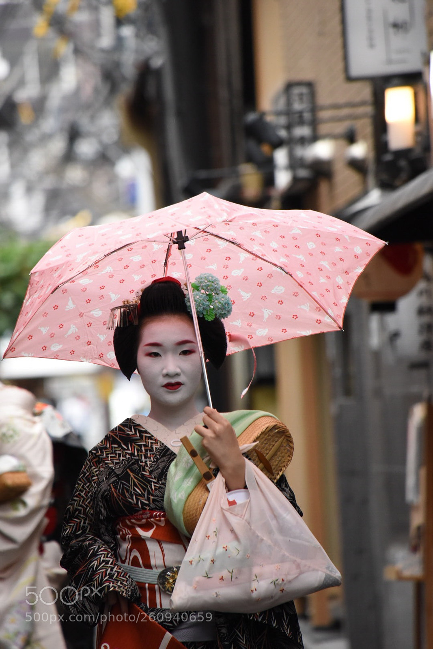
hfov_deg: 4.6
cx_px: 216
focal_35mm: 300
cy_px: 324
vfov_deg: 6.9
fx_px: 5411
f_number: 6.3
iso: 3200
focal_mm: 300
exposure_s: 1/320
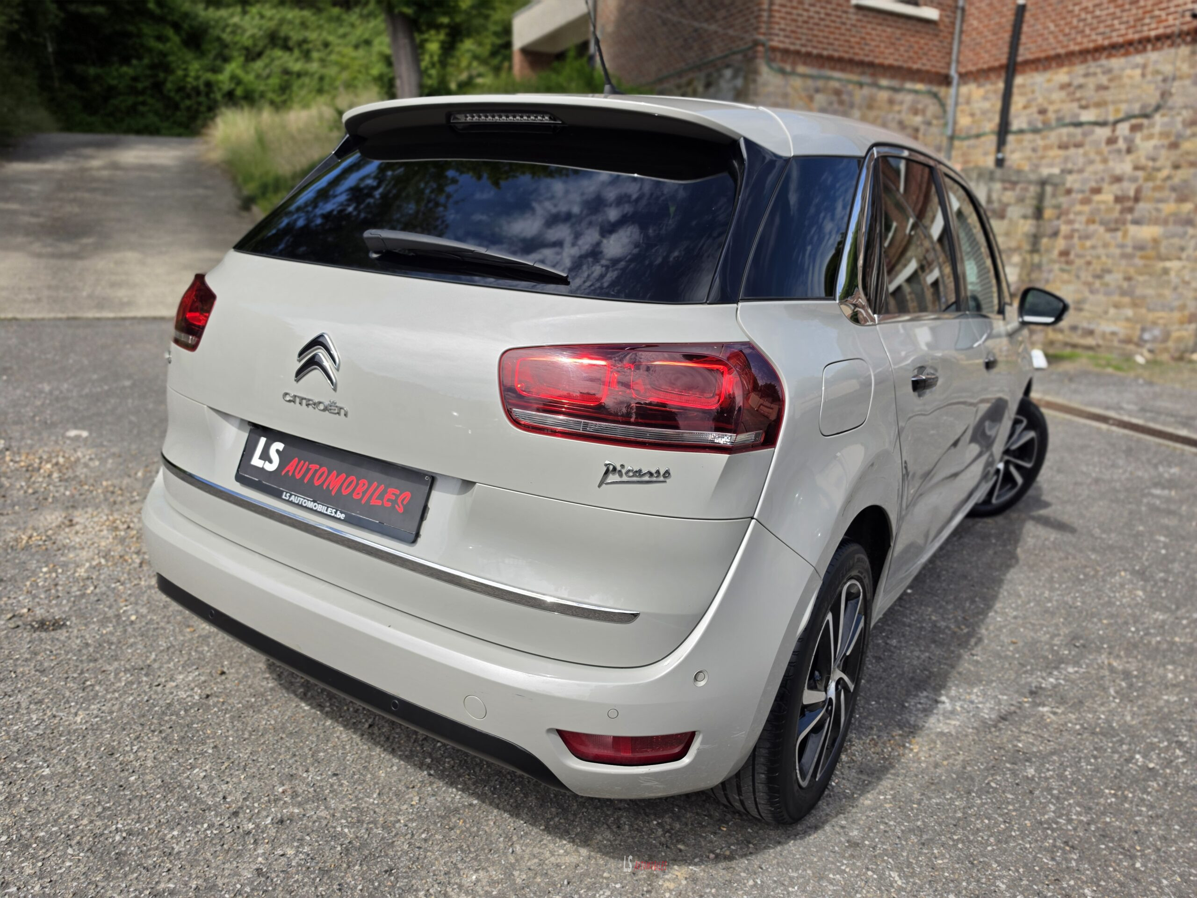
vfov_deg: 58.9
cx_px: 598
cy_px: 449
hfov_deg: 73.9
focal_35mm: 23
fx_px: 795
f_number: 1.4
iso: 64
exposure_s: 1/4764
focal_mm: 6.5
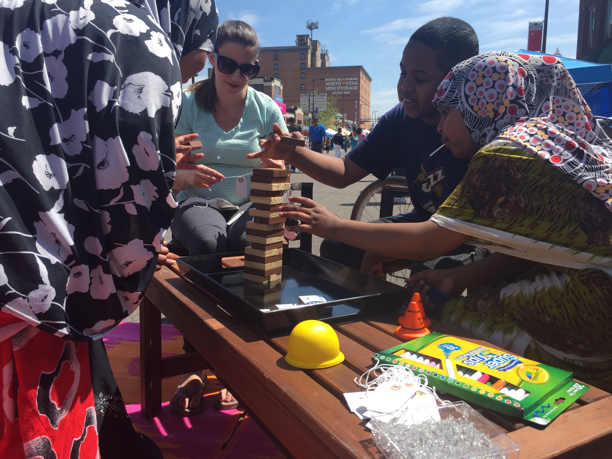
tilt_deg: -9.7
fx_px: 513
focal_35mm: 29
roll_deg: -0.6
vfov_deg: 48.2
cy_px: 230
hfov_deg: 61.7
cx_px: 306
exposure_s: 1/1412
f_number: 2.2
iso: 32
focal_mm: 4.15
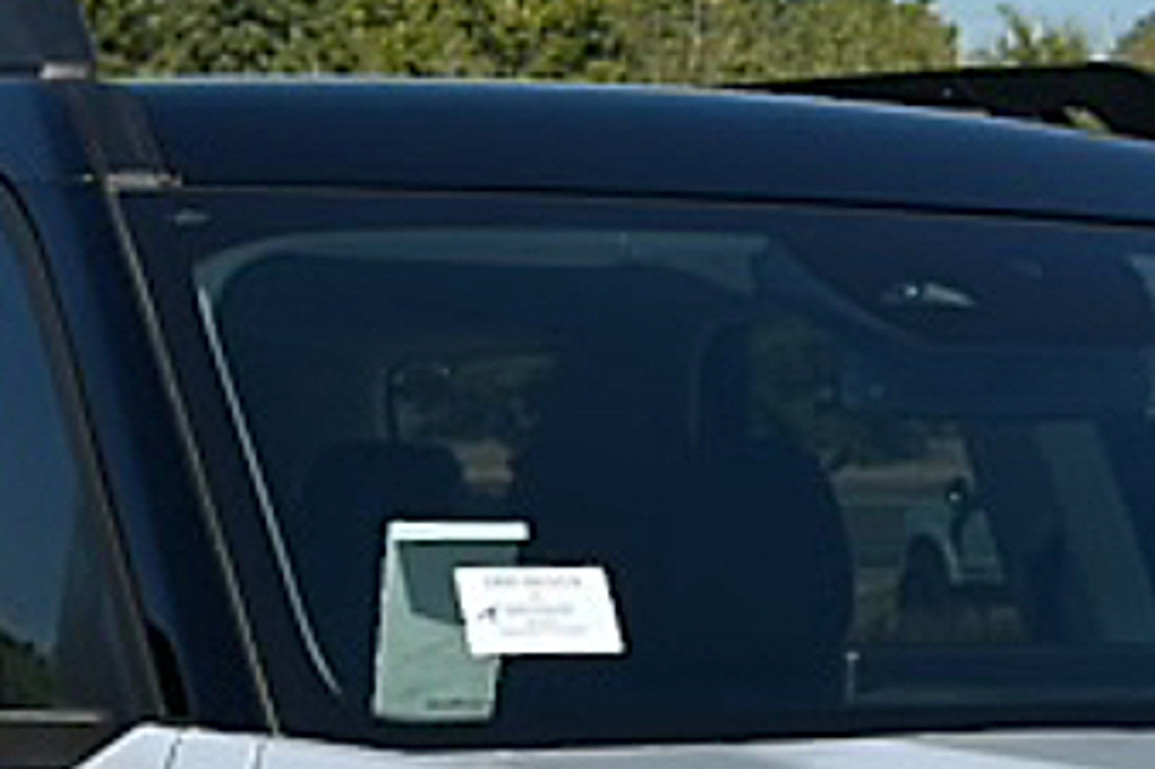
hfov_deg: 16.5
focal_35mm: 123
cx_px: 994
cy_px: 1142
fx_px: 3944
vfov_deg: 10.7
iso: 80
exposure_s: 1/7143
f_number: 1.78
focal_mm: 6.86
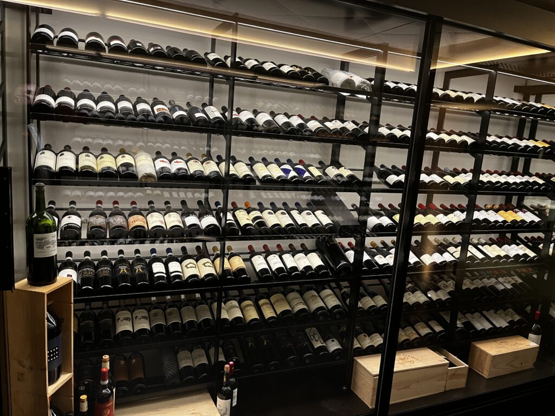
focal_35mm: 26
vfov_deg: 53.1
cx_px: 278
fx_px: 417
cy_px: 208
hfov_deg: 67.3
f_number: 1.6
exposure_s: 1/41
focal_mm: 5.1
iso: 500
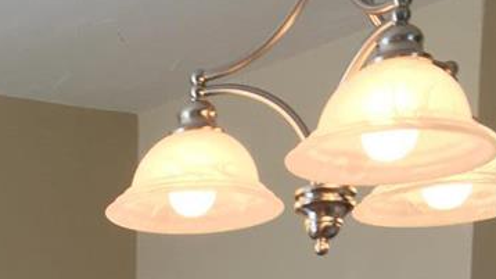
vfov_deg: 9.7
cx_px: -123
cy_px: 737
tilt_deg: -9.9
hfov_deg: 18.9
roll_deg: +1.0
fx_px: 1393
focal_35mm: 106
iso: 25
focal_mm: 4.15
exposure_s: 1/40
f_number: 2.2
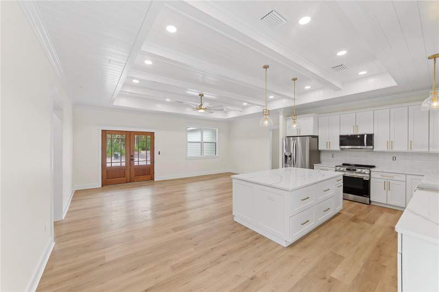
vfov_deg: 81.2
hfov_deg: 104.3
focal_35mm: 14
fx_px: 171
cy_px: 146
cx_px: 220
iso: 160
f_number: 11
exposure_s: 1/3
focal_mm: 14
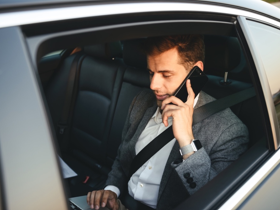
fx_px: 307
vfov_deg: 37.7
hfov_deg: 49.0
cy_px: 105
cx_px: 135
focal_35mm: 38
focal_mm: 35
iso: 400
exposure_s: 1/160
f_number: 3.2
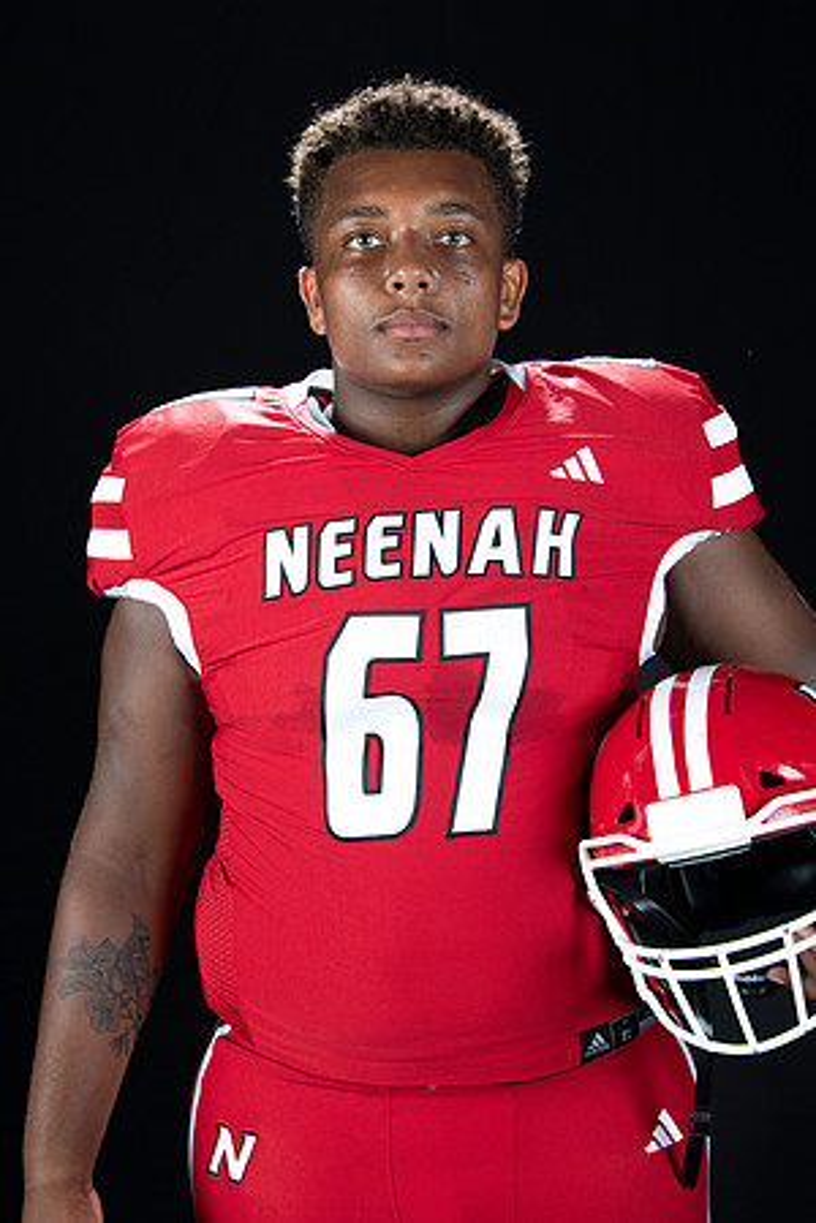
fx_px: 2108
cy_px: 612
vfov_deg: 32.4
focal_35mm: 62
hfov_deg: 21.9
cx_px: 408
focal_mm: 62
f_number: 9
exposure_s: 1/160
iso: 320
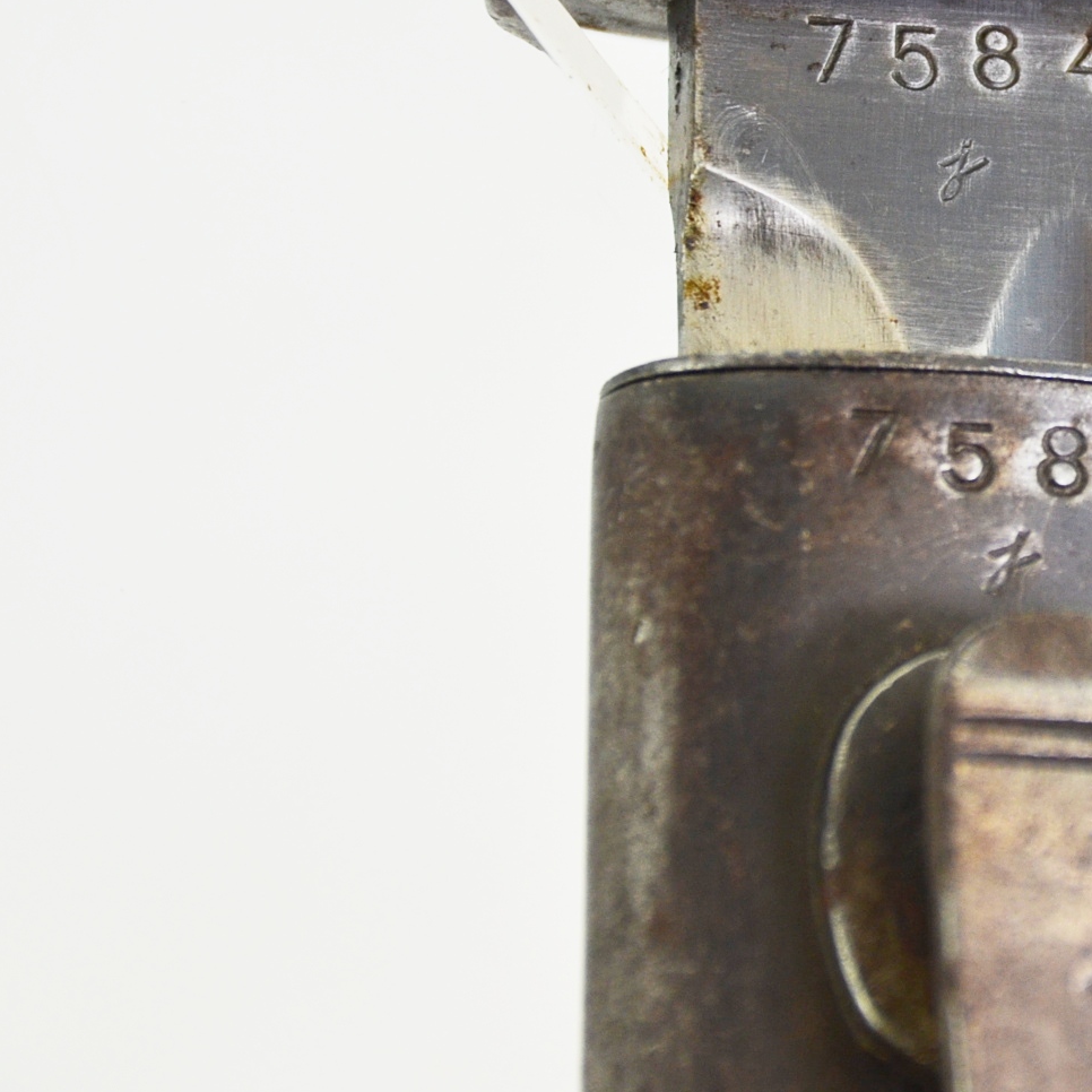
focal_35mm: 438
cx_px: 1078
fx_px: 15635
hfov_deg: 4.0
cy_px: 330
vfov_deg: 4.0
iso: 500
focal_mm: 135
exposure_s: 1/250
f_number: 5.6
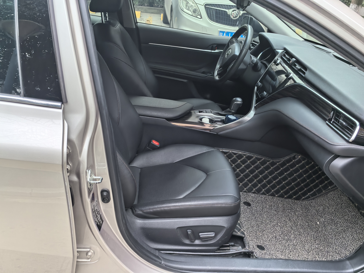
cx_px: 182
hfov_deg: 58.4
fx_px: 326
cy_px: 136
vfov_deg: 45.4
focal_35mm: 31
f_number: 2
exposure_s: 1/129
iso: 50
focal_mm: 5.75
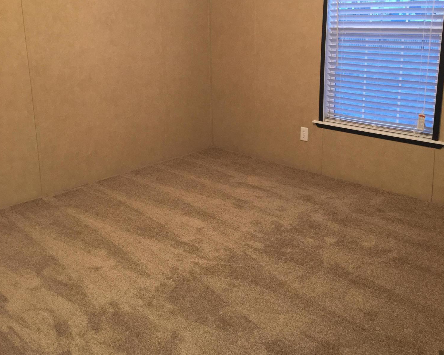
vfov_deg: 38.9
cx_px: 221
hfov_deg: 47.9
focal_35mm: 38
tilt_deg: -13.0
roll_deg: +1.1
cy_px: 134
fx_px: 499
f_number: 2.2
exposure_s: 1/16
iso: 125
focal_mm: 4.15
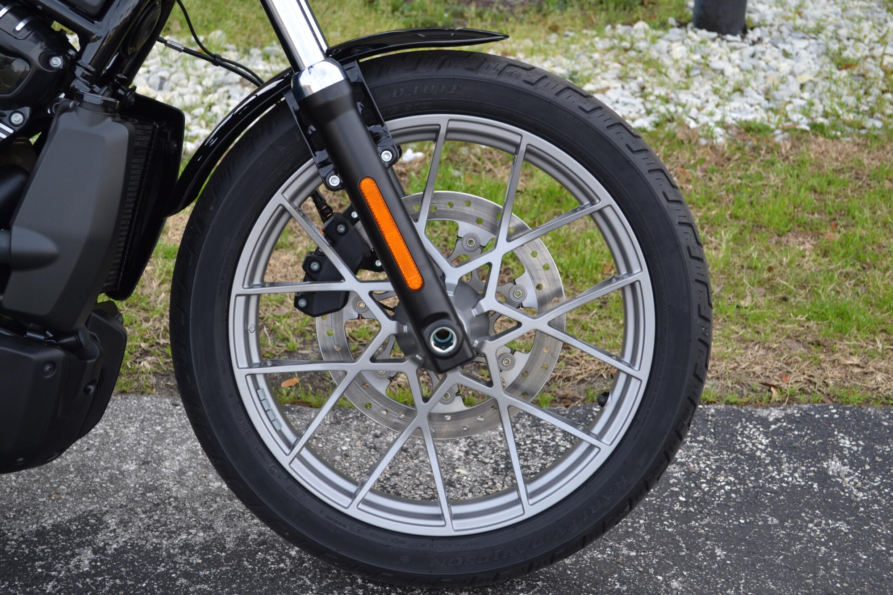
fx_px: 1414
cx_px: 446
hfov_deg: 35.1
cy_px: 298
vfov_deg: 23.8
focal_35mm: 57
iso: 125
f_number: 5.6
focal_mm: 38
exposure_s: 1/125
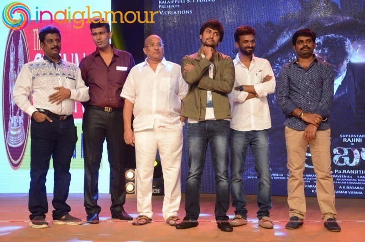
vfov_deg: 20.1
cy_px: 121
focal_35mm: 68
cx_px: 182
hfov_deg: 29.9
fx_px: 683
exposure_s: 1/60
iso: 1000
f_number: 5
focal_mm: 45
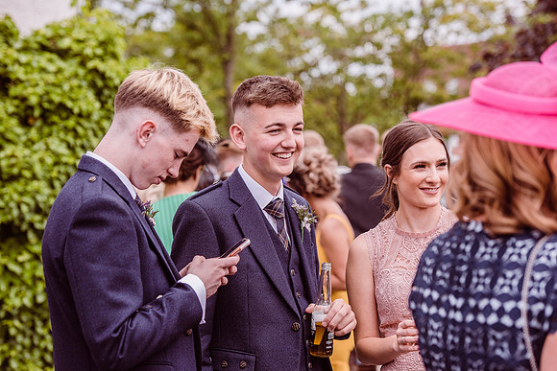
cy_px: 186
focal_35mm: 105
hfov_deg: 19.5
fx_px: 1625
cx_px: 278
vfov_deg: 13.0
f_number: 4.5
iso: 250
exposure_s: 1/800
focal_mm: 105
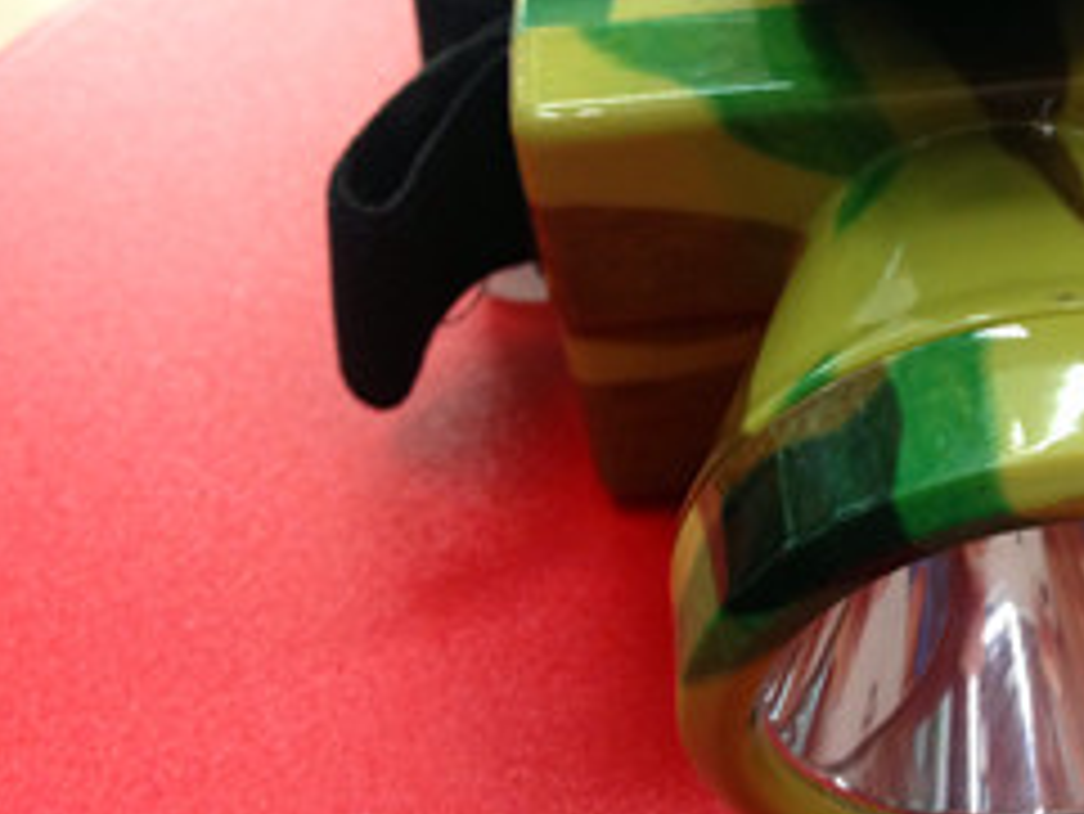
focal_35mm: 58
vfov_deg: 25.2
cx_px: 769
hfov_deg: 32.8
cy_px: 378
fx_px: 1817
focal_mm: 4.28
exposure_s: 1/20
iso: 125
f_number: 2.4
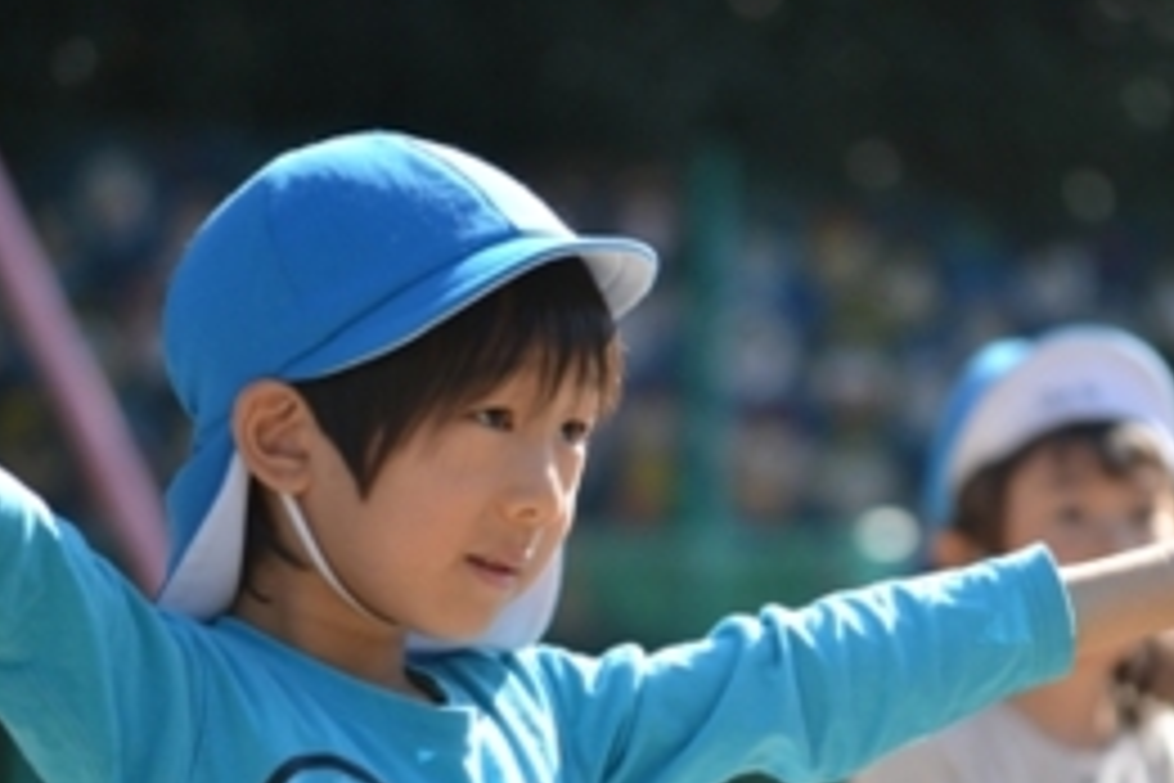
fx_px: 15000
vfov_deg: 3.0
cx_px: 841
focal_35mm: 460
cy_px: 448
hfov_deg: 4.5
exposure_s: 1/320
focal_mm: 200
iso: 400
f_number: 5.6
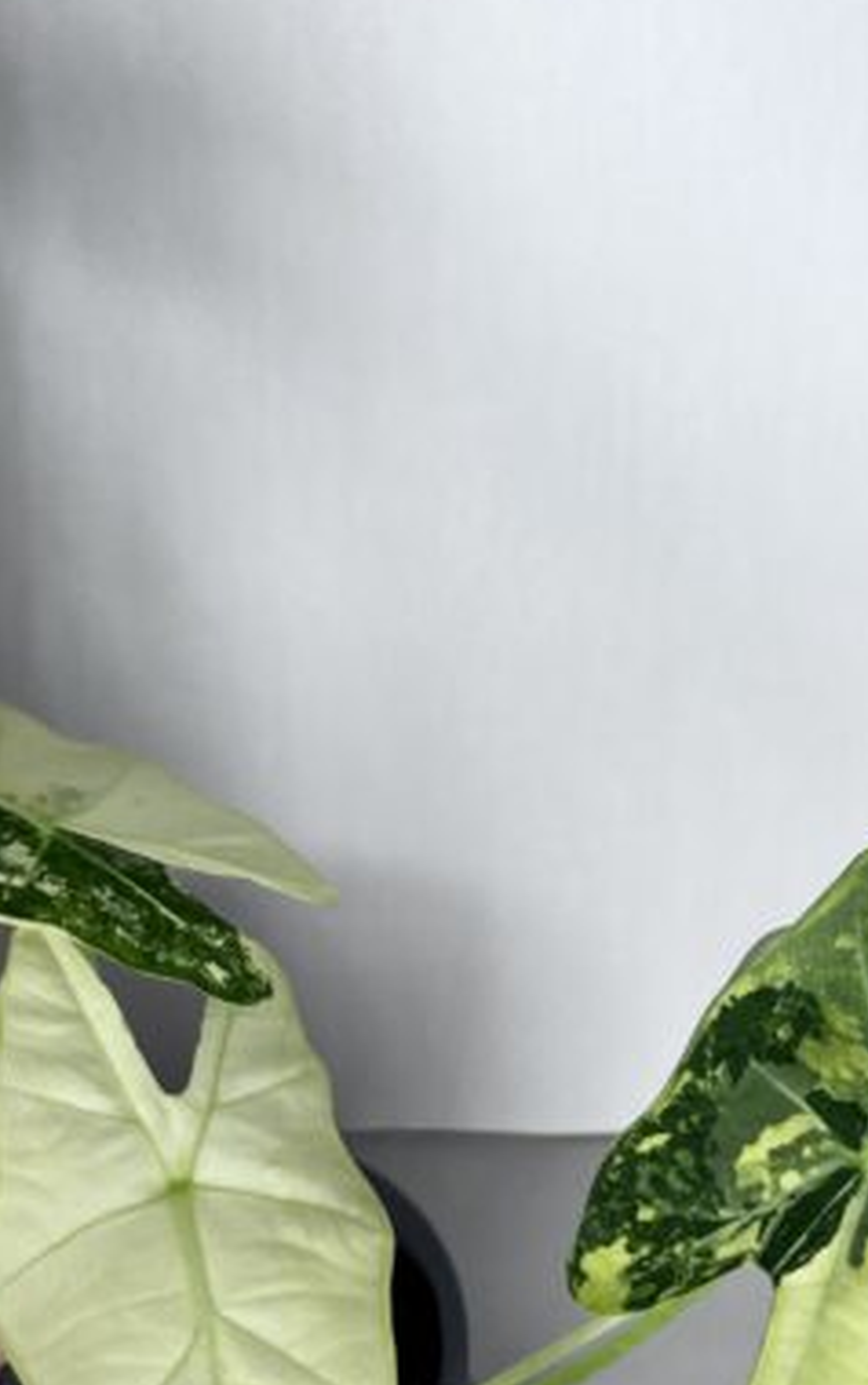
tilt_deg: -37.8
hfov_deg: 22.4
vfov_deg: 35.1
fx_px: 2192
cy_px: 703
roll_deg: -0.5
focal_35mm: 58
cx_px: 441
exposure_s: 1/322
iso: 50
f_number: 1.6
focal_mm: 5.1
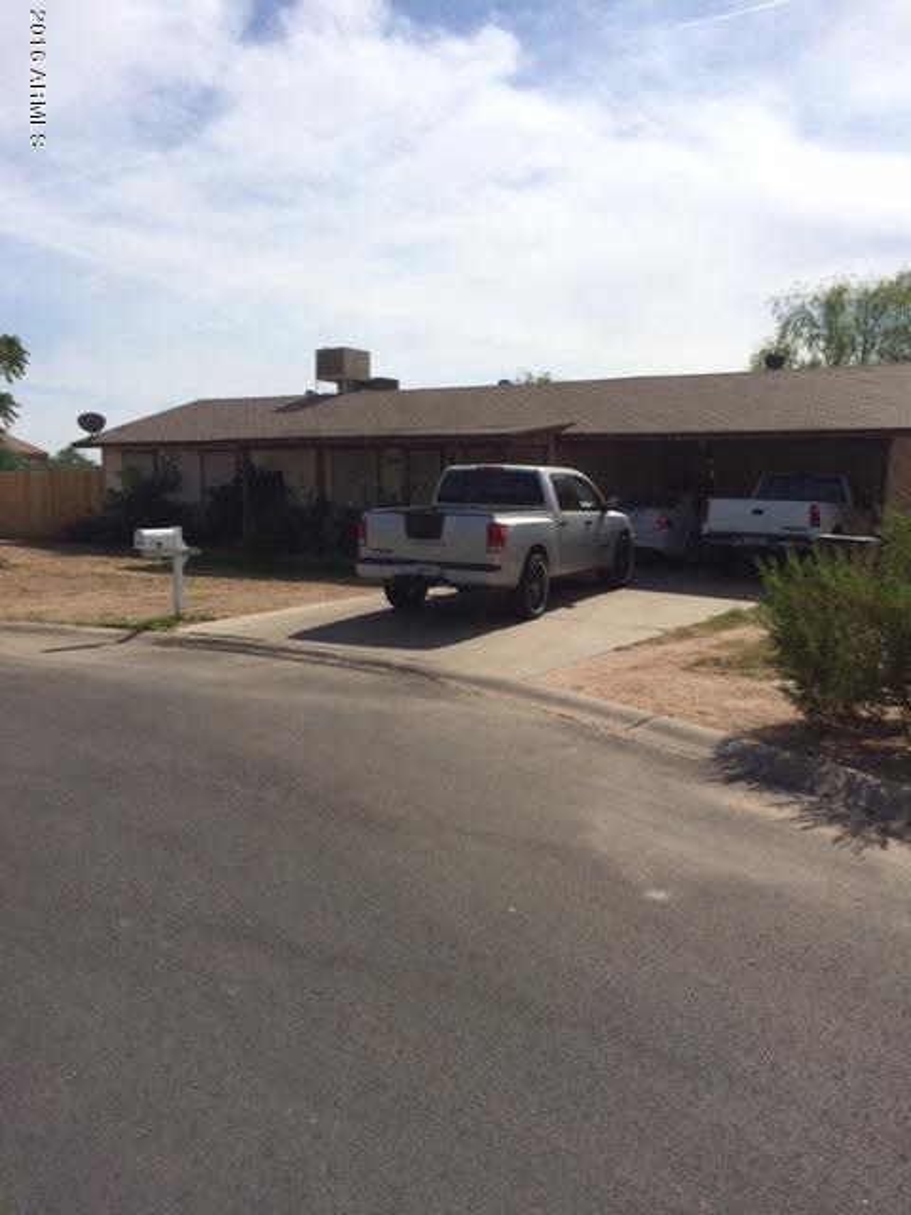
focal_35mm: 29
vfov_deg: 61.7
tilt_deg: -6.5
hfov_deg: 48.2
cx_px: 456
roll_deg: -2.2
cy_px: 608
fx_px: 1018
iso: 40
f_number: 2.2
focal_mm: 4.15
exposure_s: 1/5128
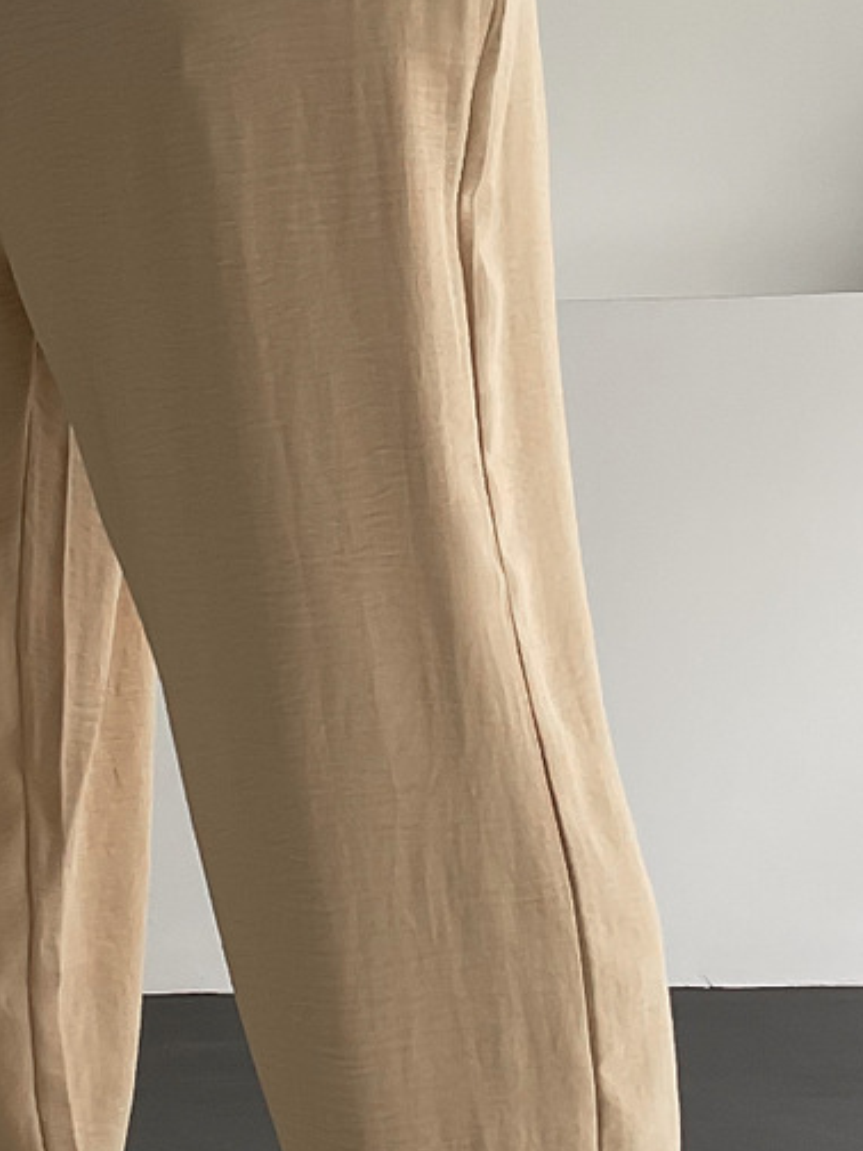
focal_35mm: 92
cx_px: 162
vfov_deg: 21.3
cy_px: 610
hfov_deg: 15.9
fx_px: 3058
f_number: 1.8
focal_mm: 3
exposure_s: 1/120
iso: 32
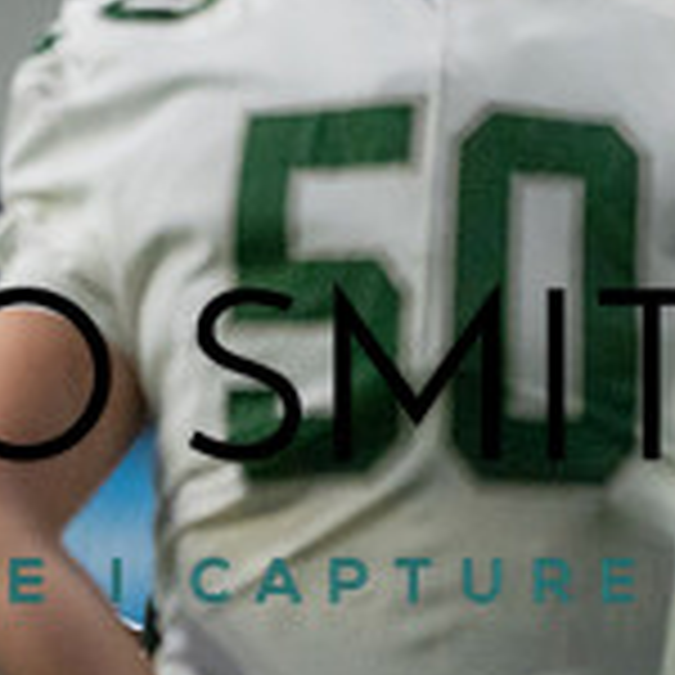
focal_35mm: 1319
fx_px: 29099
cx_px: -432
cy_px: 385
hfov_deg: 1.3
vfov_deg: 1.3
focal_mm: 400
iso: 12800
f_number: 5.6
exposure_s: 1/1000
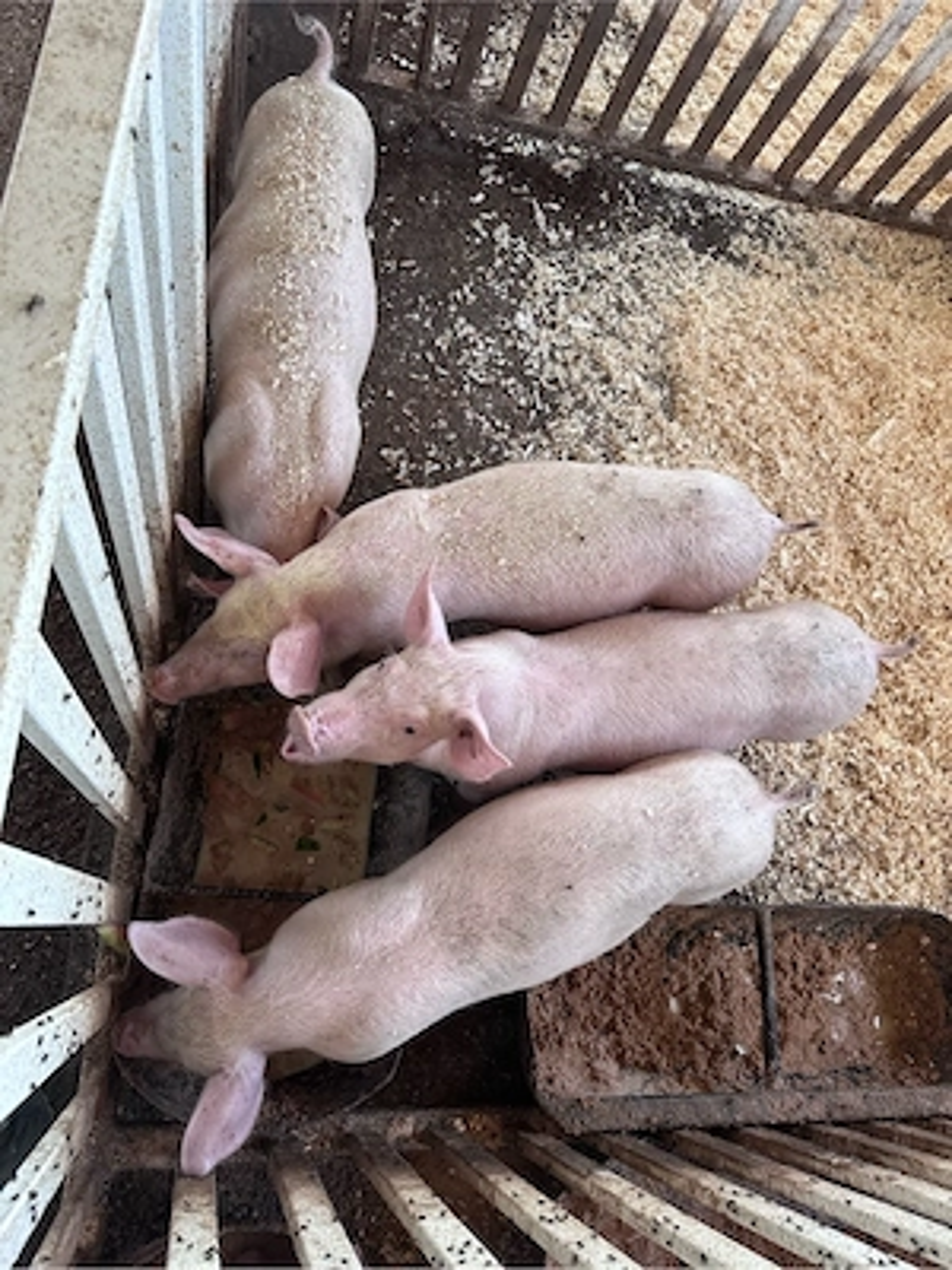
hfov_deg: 56.8
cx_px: 476
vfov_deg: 71.6
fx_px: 880
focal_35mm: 24
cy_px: 635
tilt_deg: -65.0
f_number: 1.78
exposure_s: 1/121
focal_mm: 6.86
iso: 200
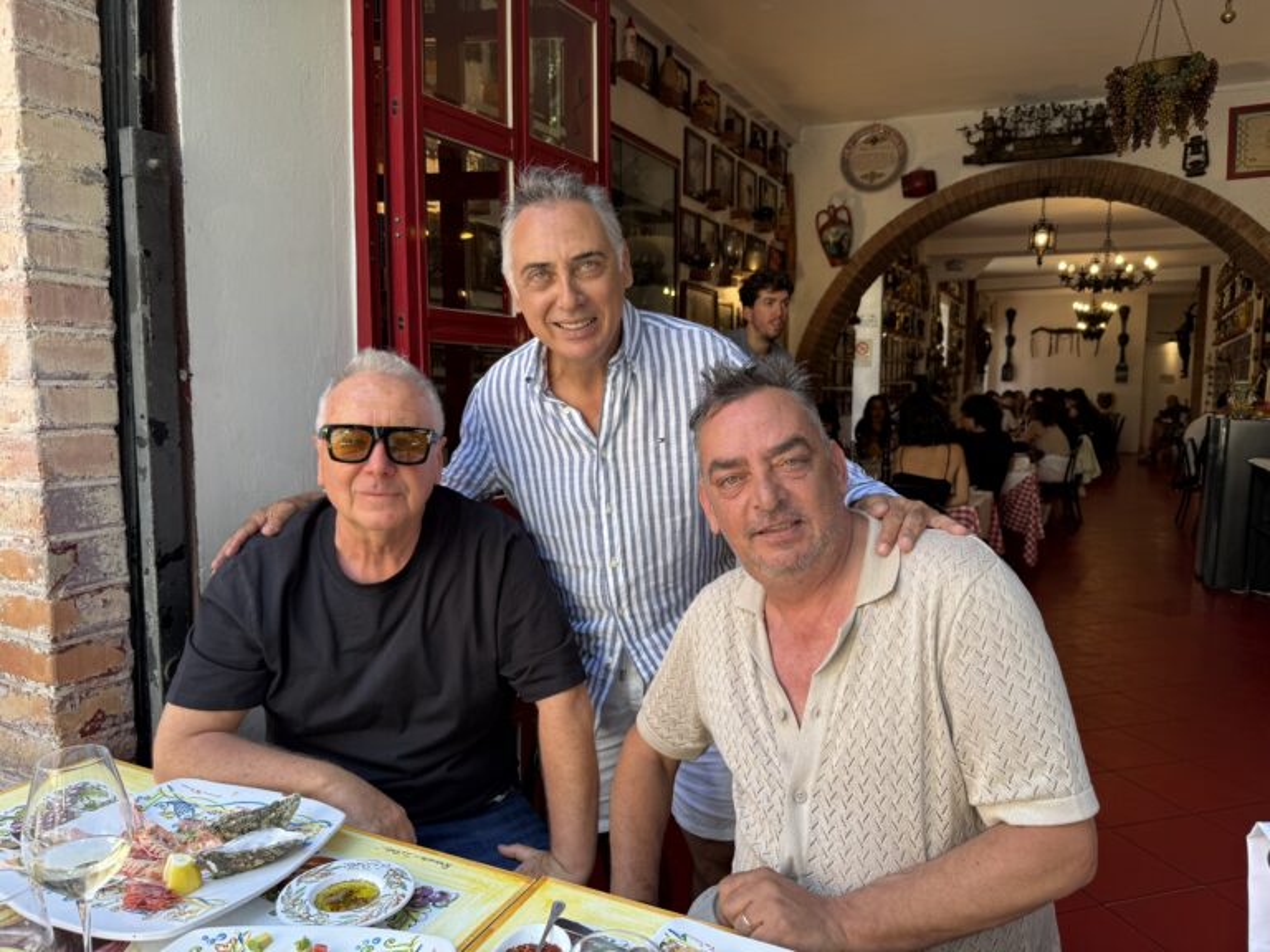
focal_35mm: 24
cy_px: 476
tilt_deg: -5.5
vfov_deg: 56.8
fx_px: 881
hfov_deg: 71.6
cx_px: 635
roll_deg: -0.9
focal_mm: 6.76
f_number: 1.78
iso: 64
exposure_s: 1/167
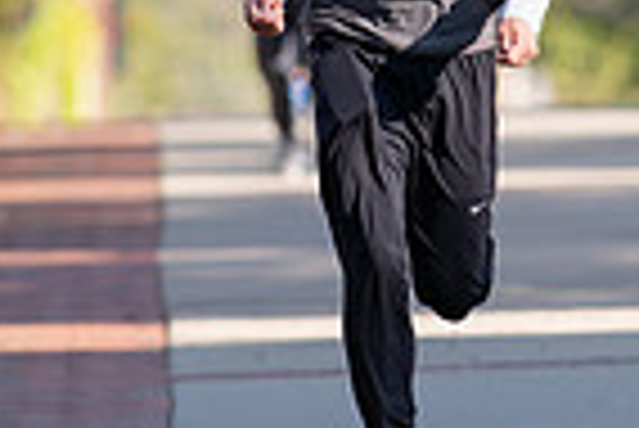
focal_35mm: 1224
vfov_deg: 1.1
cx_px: 477
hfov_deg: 1.7
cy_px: -34
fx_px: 21748
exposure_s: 1/640
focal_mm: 300
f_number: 4
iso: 200
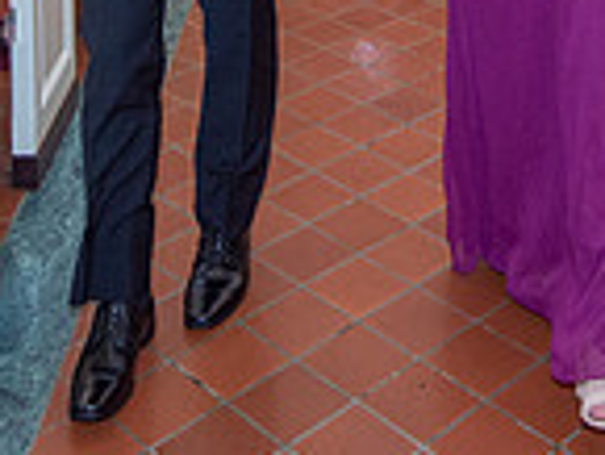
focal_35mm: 77
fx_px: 1347
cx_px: 426
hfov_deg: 25.1
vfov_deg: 16.5
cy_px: -326
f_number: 4
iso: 1000
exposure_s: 1/125
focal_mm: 20
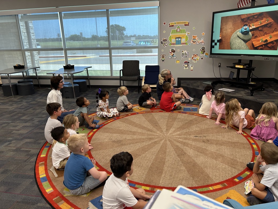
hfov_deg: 67.3
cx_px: 139
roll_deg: +1.5
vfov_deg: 53.1
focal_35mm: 26
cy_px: 104
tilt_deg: -17.7
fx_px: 209
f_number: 1.5
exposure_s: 1/120
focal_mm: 5.7
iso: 80
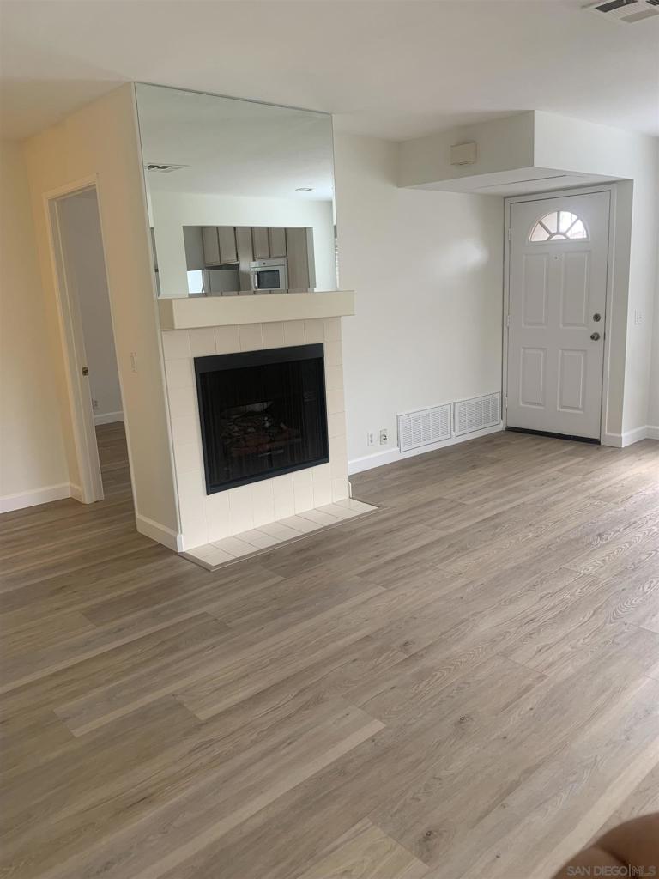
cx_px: 330
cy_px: 440
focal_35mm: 26
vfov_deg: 67.3
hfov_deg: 53.1
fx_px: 660
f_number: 1.8
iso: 80
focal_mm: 4.25
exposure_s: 1/121
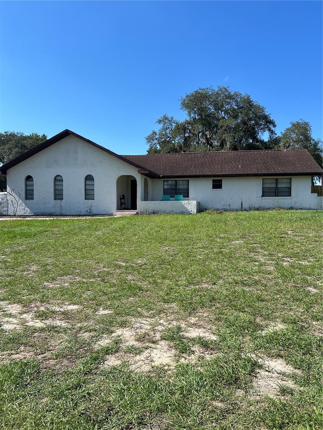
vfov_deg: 67.3
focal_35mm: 26
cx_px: 162
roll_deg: -0.6
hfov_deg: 53.1
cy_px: 215
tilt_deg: -2.3
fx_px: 323
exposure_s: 1/3356
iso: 50
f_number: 1.5
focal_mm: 5.7
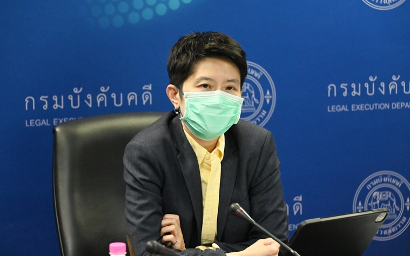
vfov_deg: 9.0
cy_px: 142
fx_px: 1620
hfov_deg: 14.4
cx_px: 212
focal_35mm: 145
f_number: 5.6
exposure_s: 1/160
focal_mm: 135
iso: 12800
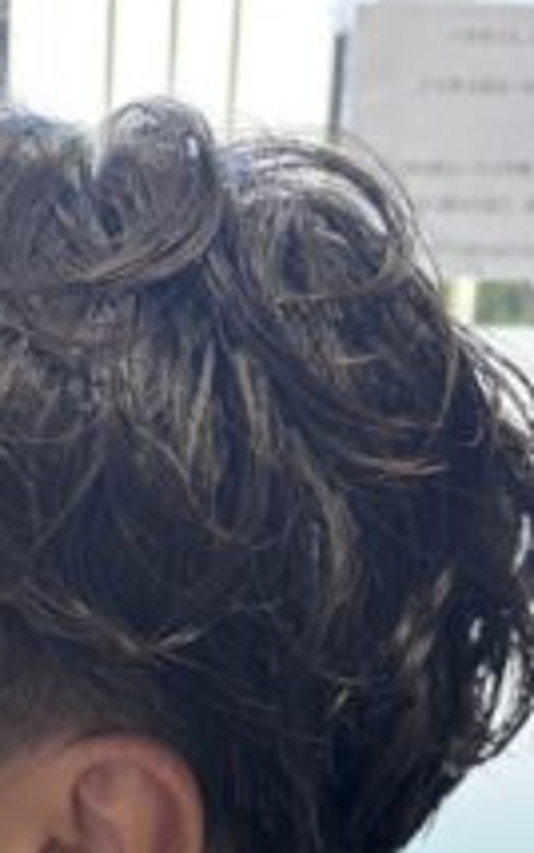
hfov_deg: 21.4
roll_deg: -1.2
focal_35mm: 58
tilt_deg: -20.1
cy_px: 873
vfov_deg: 32.1
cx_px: -32
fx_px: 1349
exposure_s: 1/100
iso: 40
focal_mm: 5.96
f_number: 1.6
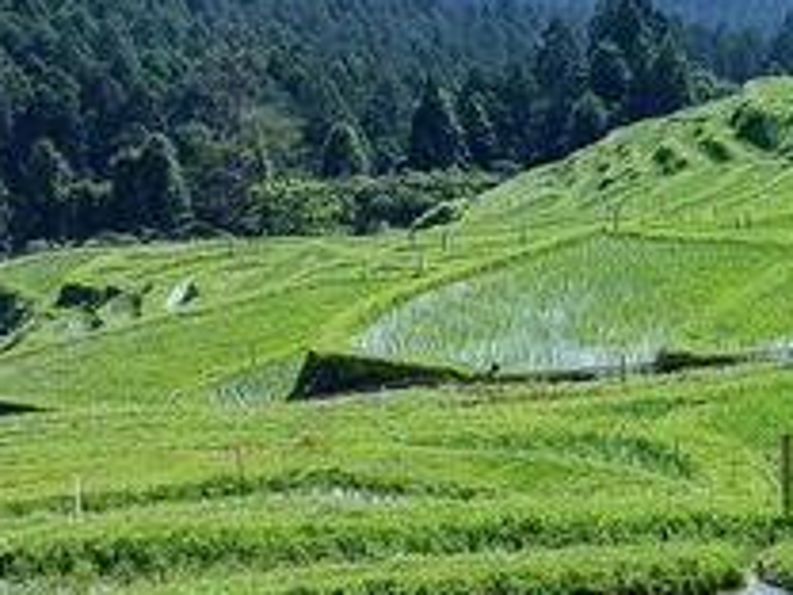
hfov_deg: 18.5
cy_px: 334
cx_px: 867
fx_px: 2337
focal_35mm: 102
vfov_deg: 14.5
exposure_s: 1/524
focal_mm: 3.86
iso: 20
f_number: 1.8
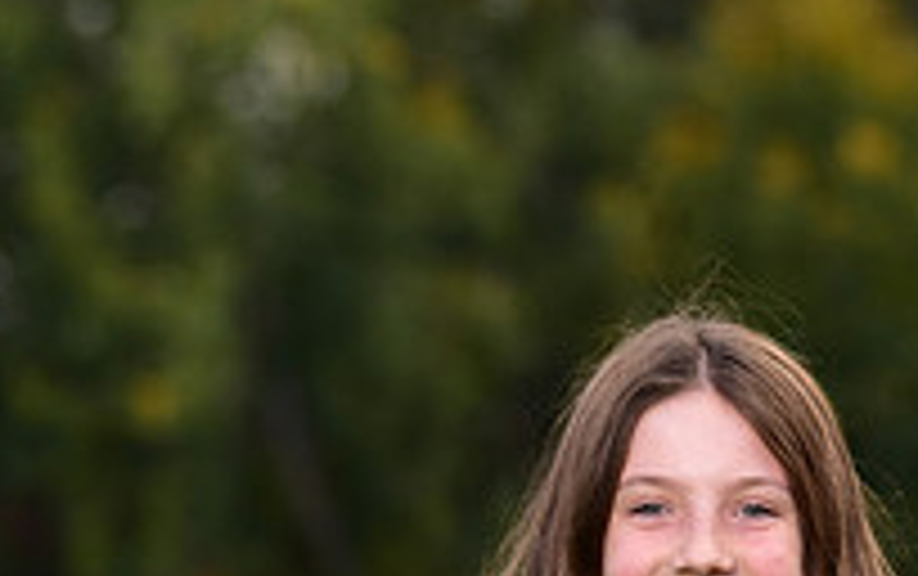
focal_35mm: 376
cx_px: 776
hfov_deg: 5.6
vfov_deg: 3.5
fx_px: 9417
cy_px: 1035
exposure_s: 1/250
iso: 160
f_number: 4.5
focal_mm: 130
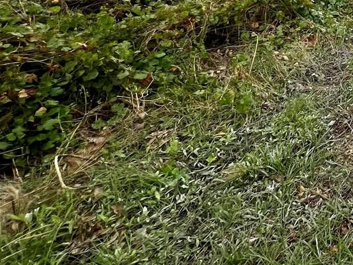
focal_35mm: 39
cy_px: -89
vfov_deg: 29.1
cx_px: 529
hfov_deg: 29.2
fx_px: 398
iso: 32
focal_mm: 1.57
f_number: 1.8
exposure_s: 1/995
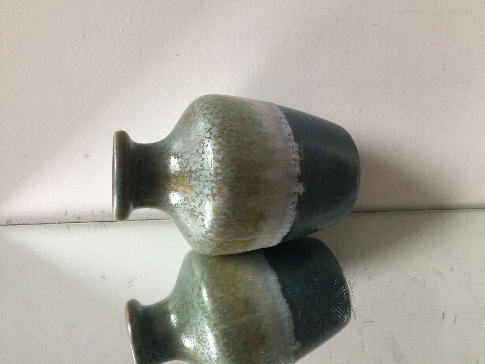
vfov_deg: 48.2
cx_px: 242
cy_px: 182
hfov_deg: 61.7
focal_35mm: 29
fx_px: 406
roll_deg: -0.8
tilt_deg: -20.0
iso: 200
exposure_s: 1/33
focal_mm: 4.15
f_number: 2.2
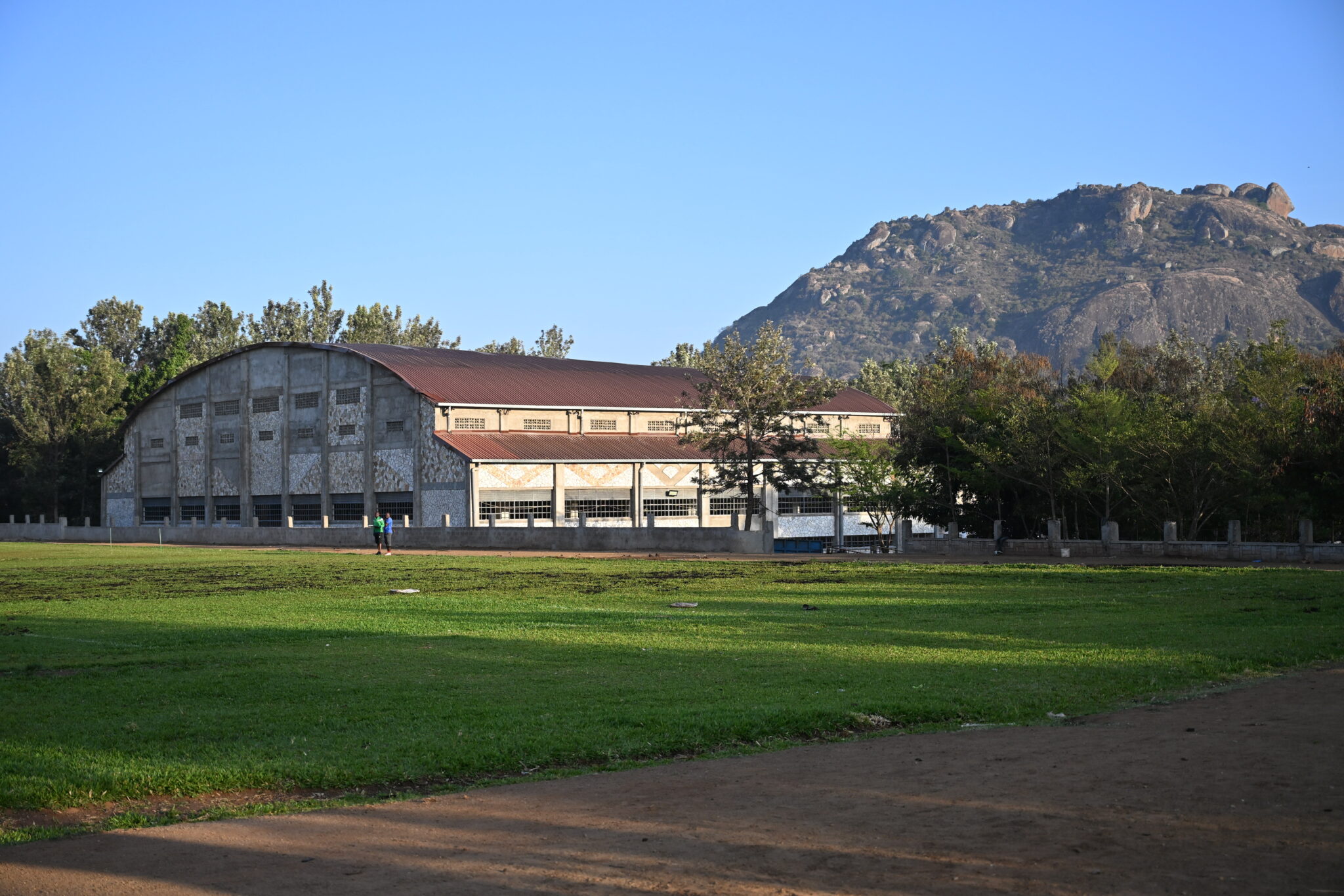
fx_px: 1866
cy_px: 448
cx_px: 672
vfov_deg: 27.0
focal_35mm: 50
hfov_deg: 39.6
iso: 320
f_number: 4
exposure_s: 1/1600
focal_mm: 50
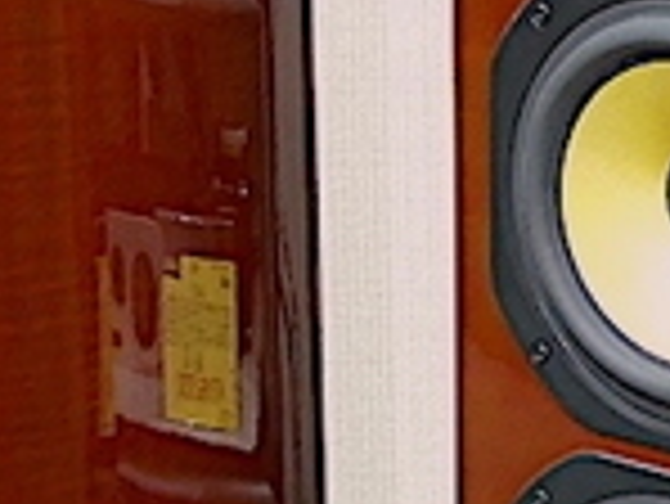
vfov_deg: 5.7
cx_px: 409
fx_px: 4998
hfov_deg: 7.7
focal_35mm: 258
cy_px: 824
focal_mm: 7.2
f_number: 3.8
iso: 200
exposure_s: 1/3.2
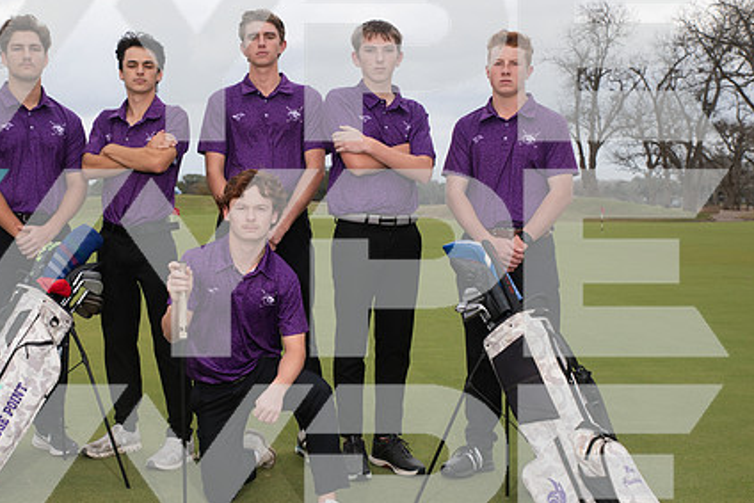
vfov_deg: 26.0
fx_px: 1089
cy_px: 264
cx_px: 276
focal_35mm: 52
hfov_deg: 37.9
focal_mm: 38
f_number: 6.3
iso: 80
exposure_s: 1/320
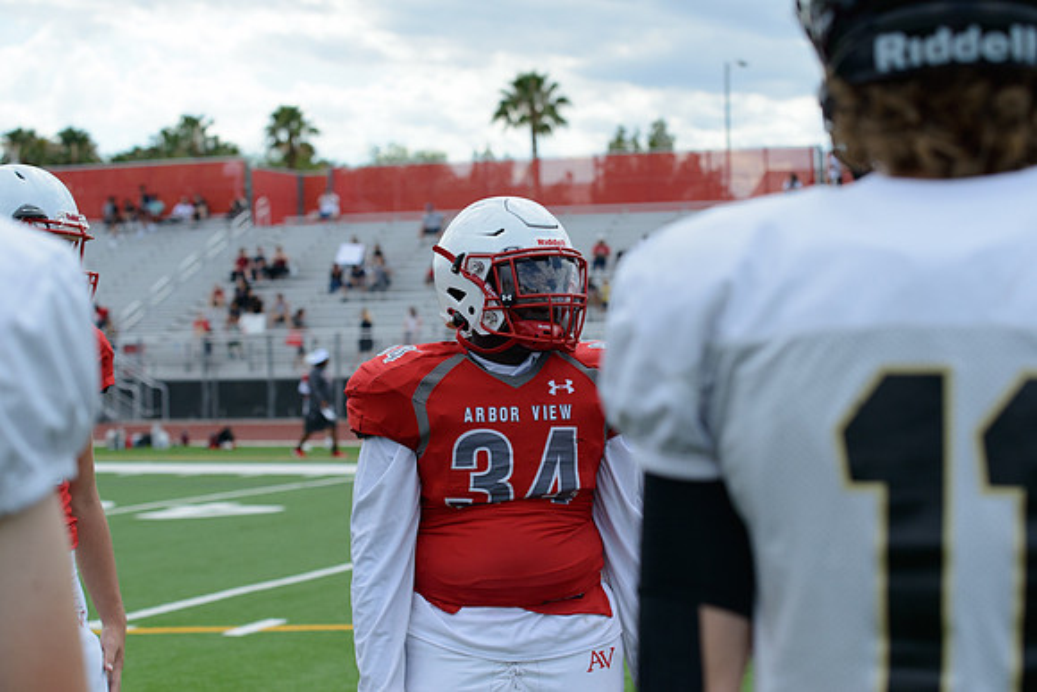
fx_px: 2017
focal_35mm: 70
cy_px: 346
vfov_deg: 19.5
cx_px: 518
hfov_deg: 28.8
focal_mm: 70
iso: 1600
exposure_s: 1/8000
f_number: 5
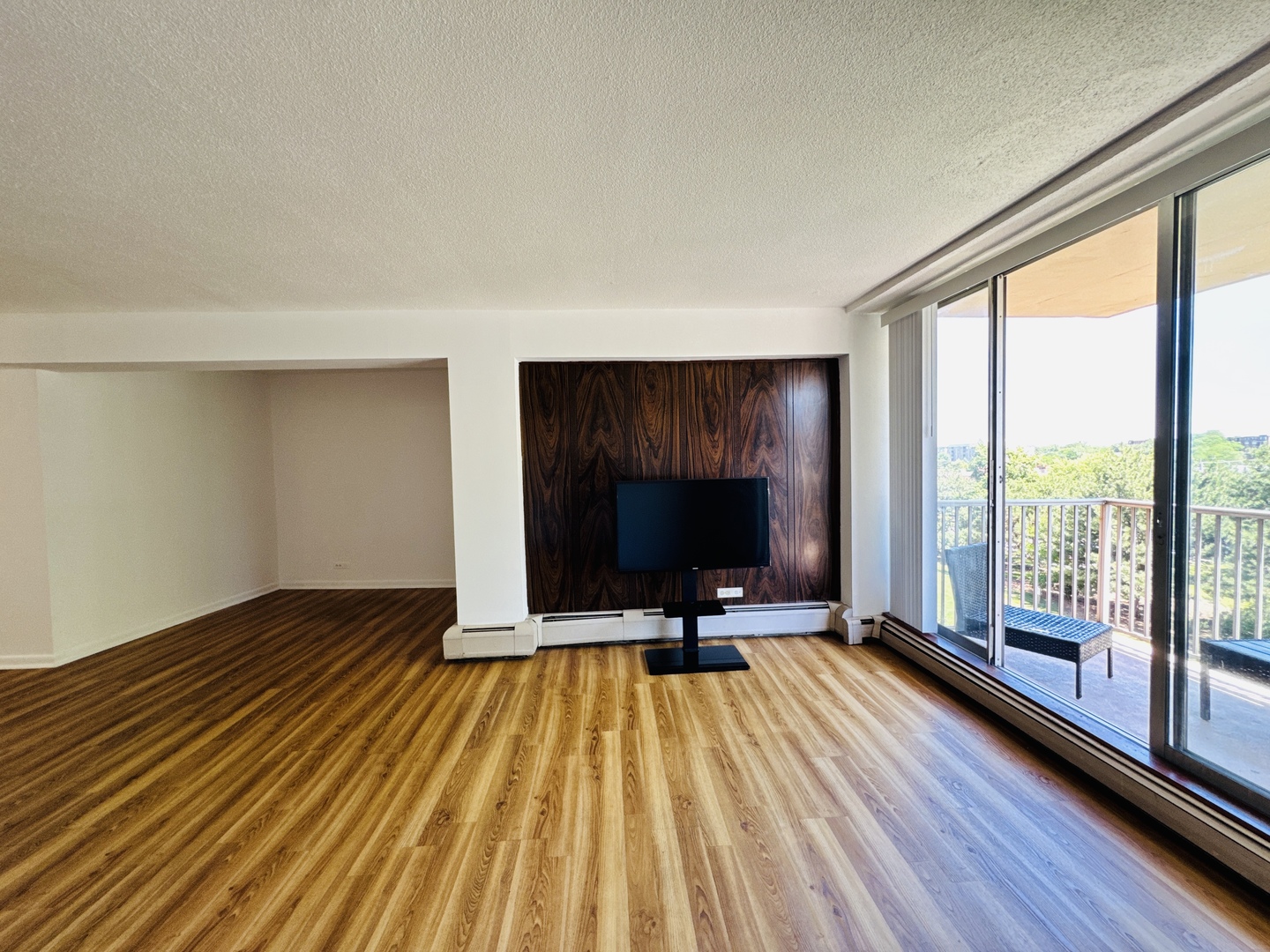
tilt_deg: -3.0
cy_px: 476
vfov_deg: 85.7
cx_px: 635
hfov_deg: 102.1
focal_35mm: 14
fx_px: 514
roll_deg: +0.7
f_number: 2.2
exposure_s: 1/99
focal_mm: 2.22
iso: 125
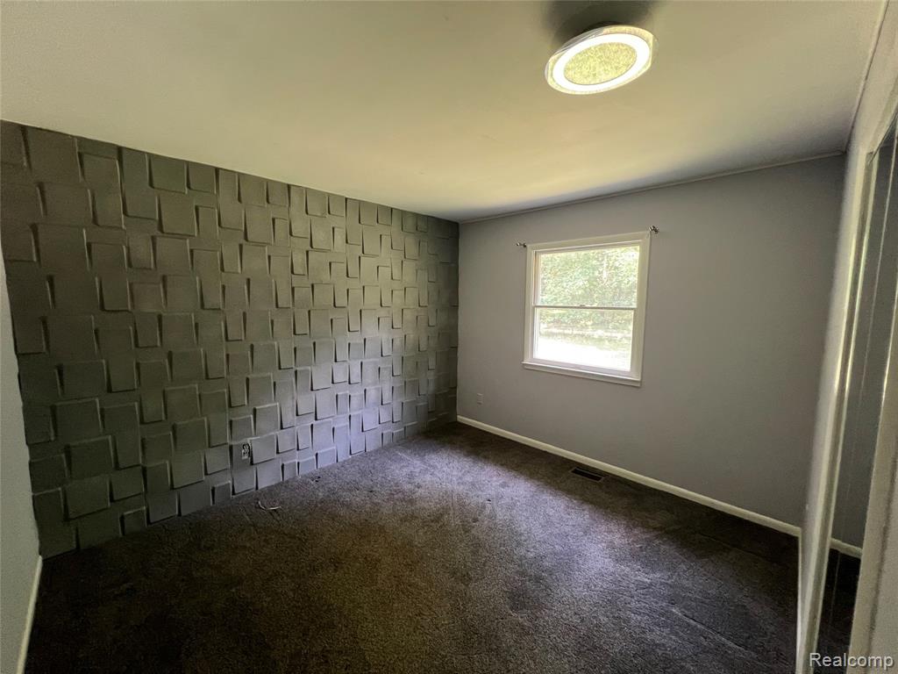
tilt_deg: -5.5
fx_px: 337
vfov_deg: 89.9
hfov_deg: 106.2
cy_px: 337
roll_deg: -0.3
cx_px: 449
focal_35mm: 13
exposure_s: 1/60
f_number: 1.8
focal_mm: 1.57
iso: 400
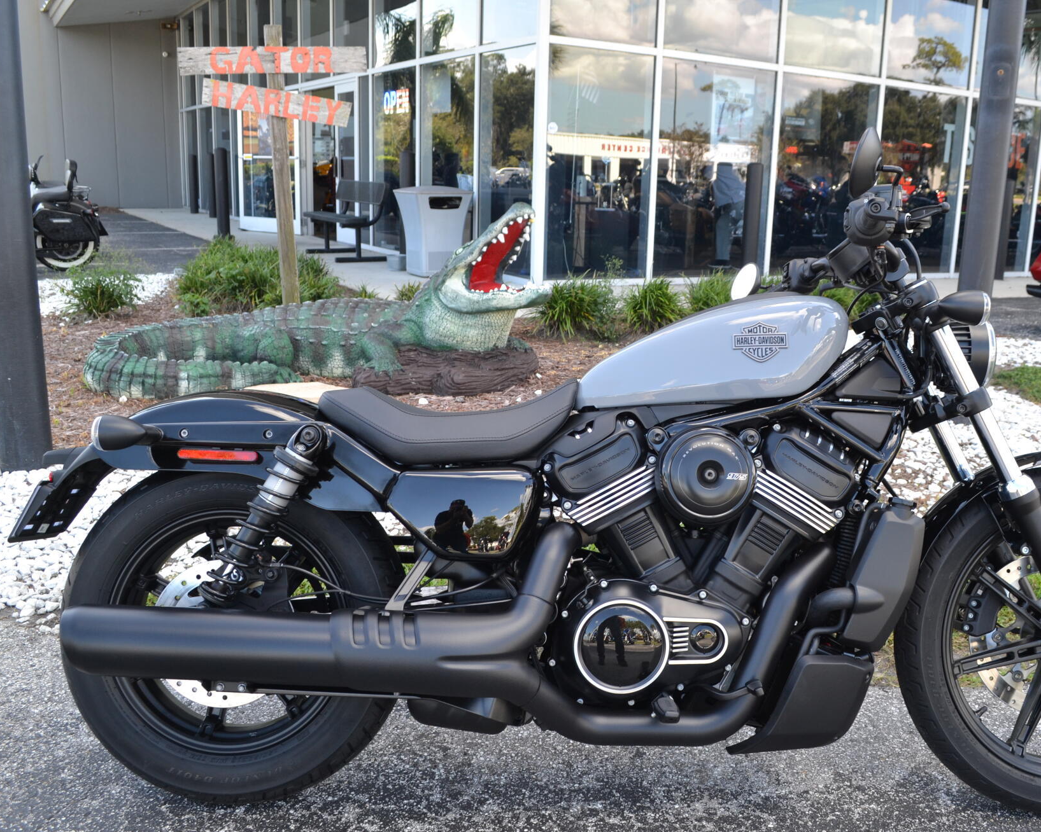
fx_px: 955
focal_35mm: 31
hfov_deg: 56.8
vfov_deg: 47.1
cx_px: 618
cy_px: 419
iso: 280
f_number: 5.6
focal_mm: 18
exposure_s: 1/125
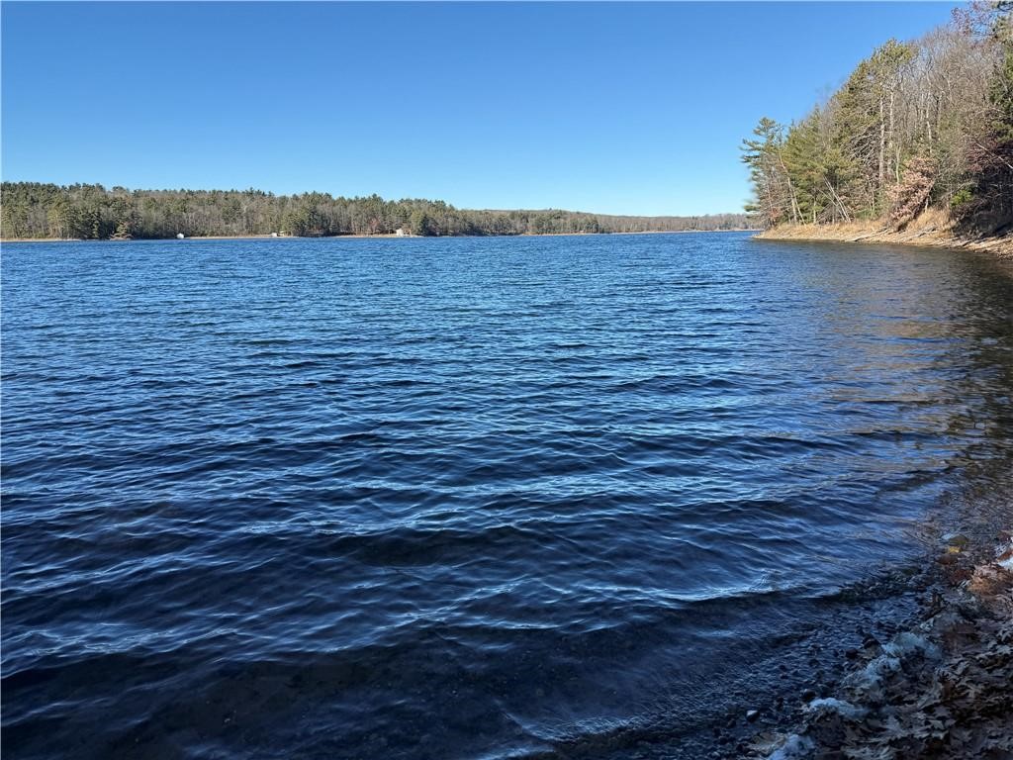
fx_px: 702
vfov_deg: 56.8
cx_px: 506
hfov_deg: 71.6
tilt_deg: -11.7
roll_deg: +1.2
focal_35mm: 24
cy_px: 380
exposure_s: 1/3145
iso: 80
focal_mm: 6.76
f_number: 1.78
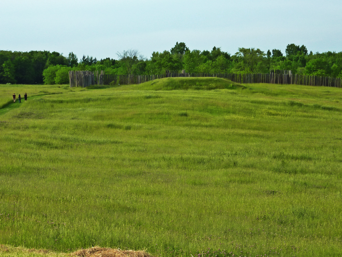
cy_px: 128
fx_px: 1373
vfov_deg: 10.7
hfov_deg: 14.2
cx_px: 171
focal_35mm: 139
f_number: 4.3
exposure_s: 1/320
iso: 80
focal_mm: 15.8
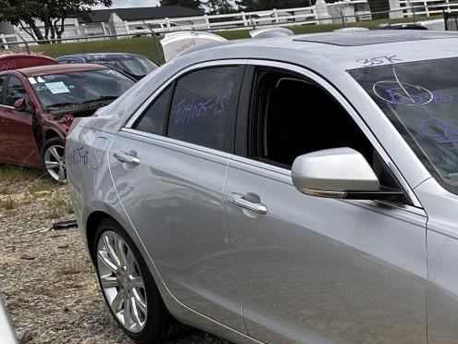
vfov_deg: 23.2
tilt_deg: -17.6
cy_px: 296
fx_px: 821
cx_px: 576
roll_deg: +6.9
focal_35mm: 62
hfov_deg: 26.9
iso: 80
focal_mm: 6.86
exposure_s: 1/4348
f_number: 1.78
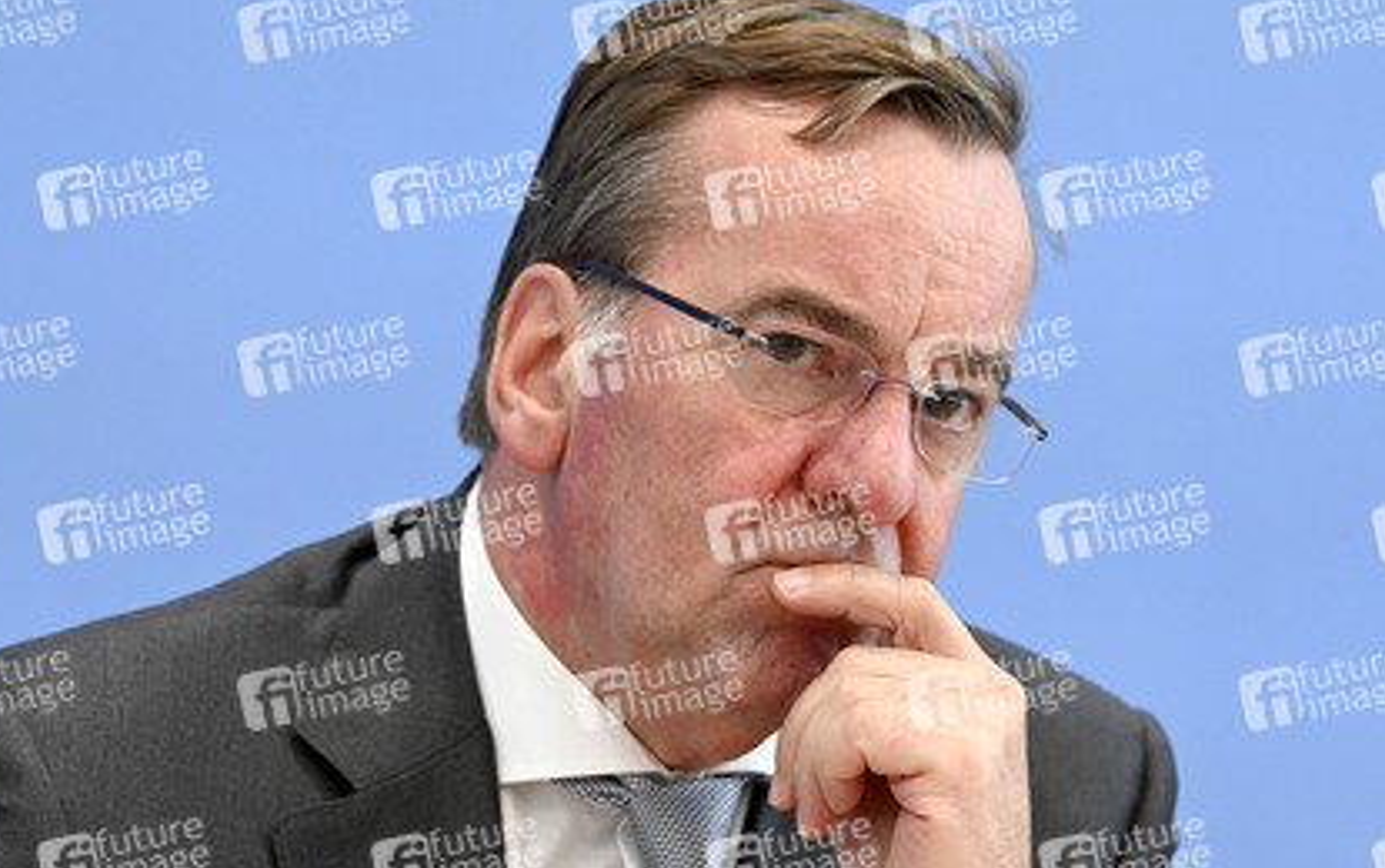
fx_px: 7101
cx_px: 703
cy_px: 441
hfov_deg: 11.1
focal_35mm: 188
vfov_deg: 7.0
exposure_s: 1/640
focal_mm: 170
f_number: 6.3
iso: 5000
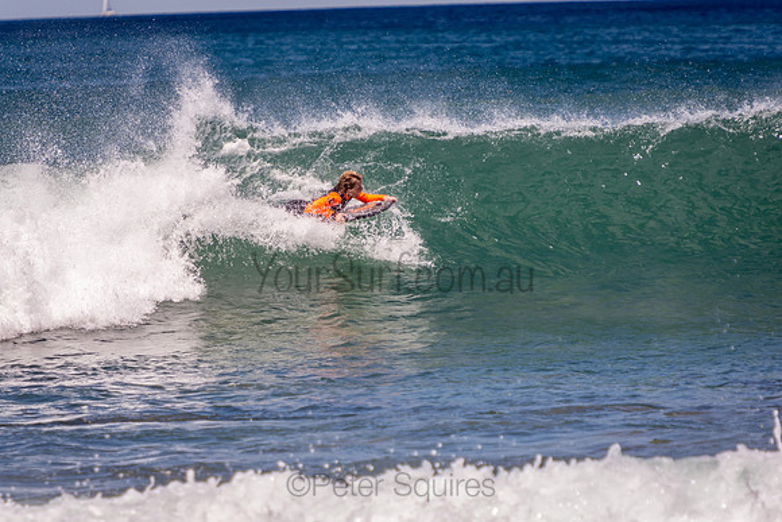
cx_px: 391
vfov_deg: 3.4
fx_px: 8799
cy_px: 261
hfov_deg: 5.1
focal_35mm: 405
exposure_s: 1/1250
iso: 180
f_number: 5.6
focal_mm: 270
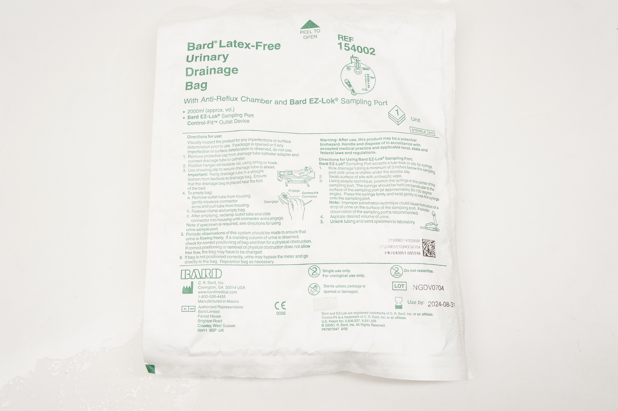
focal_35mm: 34
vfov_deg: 38.3
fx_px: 592
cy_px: 206
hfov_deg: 55.2
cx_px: 309
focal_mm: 23
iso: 800
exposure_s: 1/100
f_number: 7.1
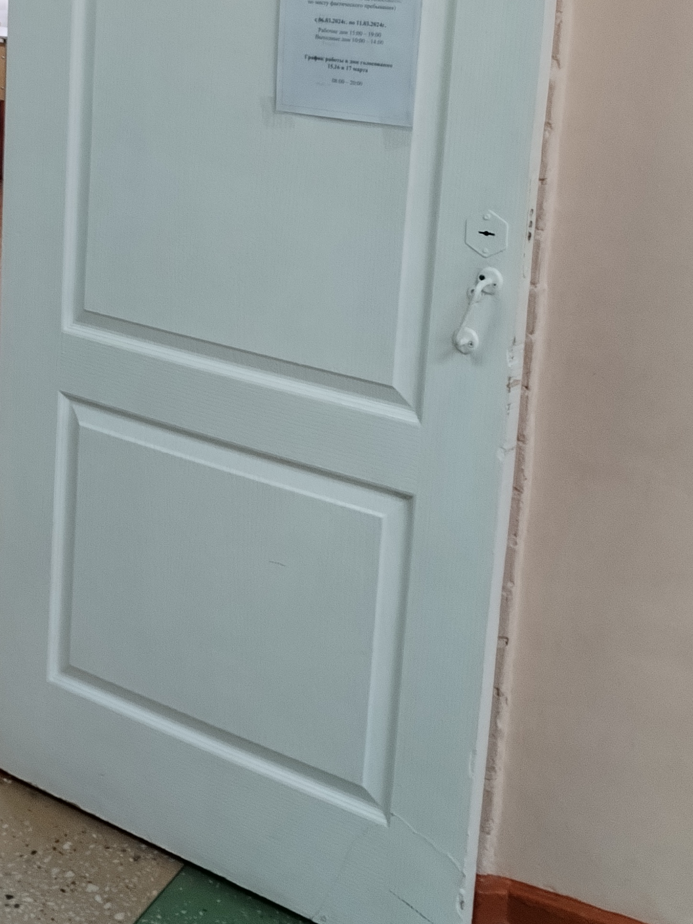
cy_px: 208
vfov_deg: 30.6
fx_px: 1655
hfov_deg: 23.2
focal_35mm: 62
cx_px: 99
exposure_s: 1/33.3
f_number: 1.8
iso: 402
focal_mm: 4.75
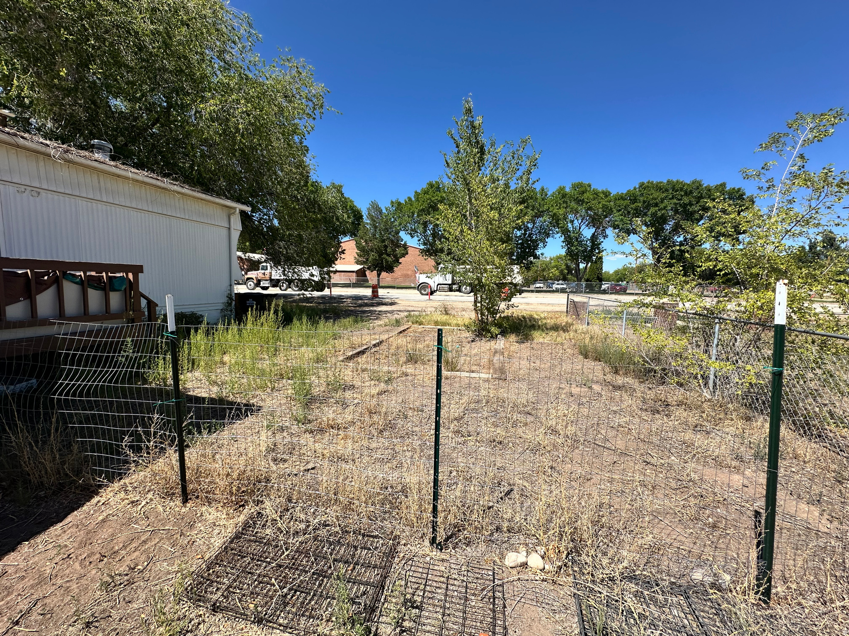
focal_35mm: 14
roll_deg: -0.5
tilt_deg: -4.8
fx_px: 343
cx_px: 424
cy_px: 318
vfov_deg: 85.7
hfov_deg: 102.1
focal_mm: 2.22
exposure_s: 1/2020
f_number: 2.2
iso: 50
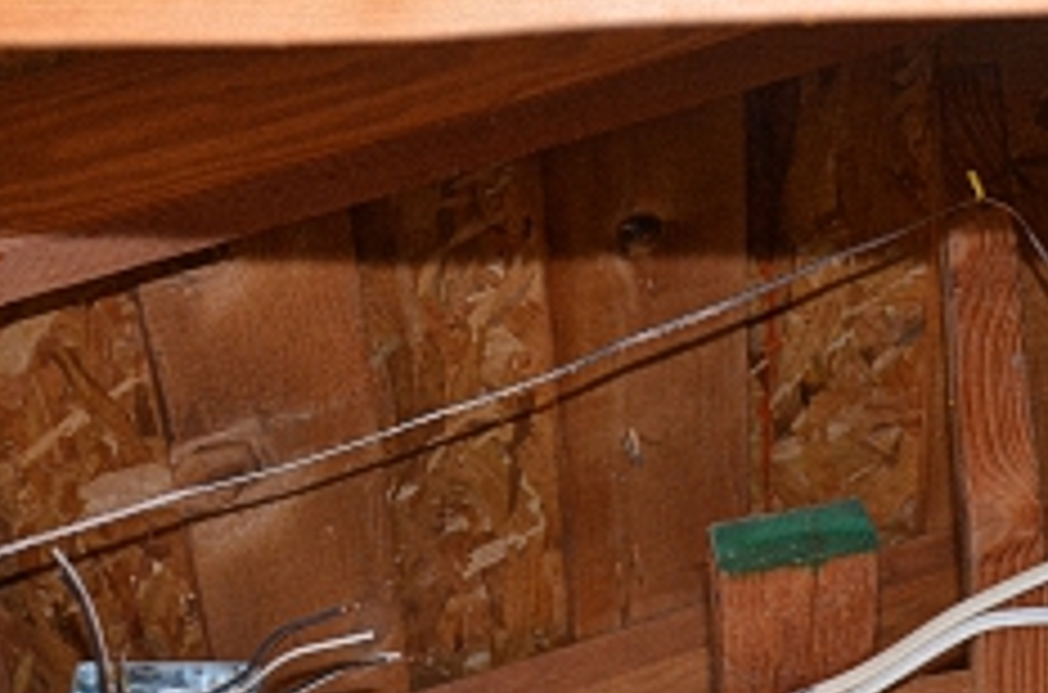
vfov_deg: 13.2
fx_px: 2960
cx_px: 448
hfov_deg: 20.1
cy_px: 670
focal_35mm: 102
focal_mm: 35
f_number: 4.5
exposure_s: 1/60
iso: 800
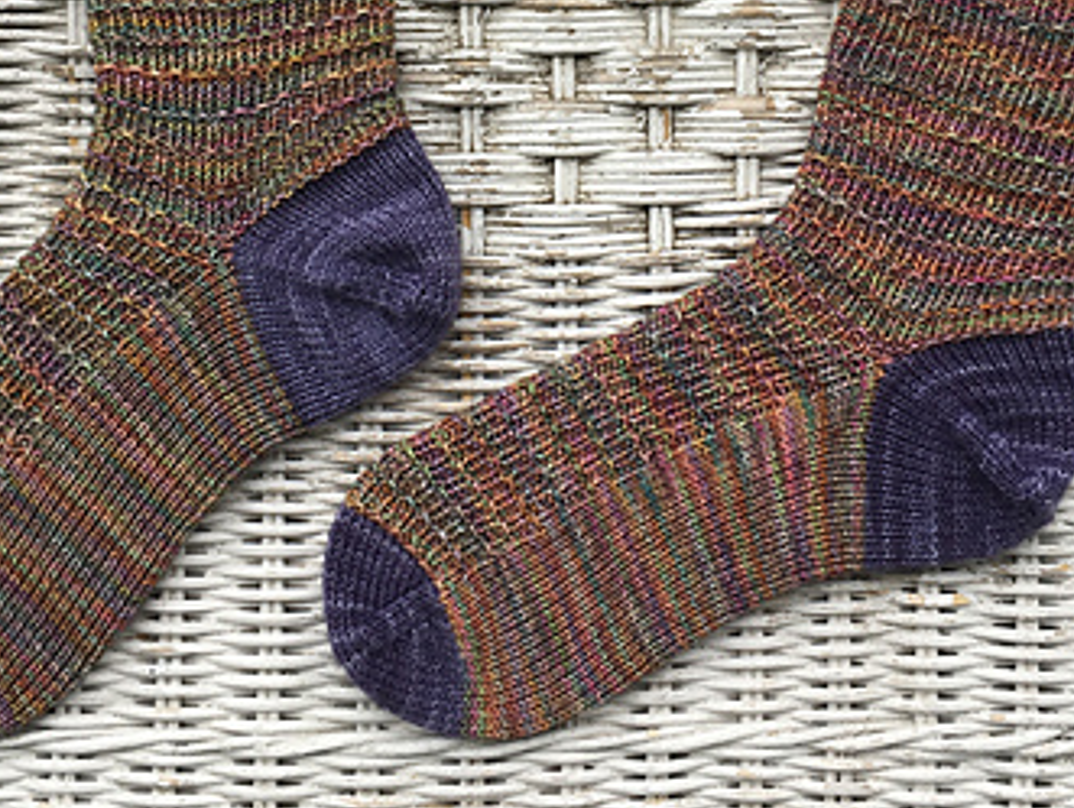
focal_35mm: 56
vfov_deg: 25.3
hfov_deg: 34.3
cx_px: 574
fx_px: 1739
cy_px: 62
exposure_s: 1/60
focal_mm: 4.15
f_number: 2.2
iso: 25
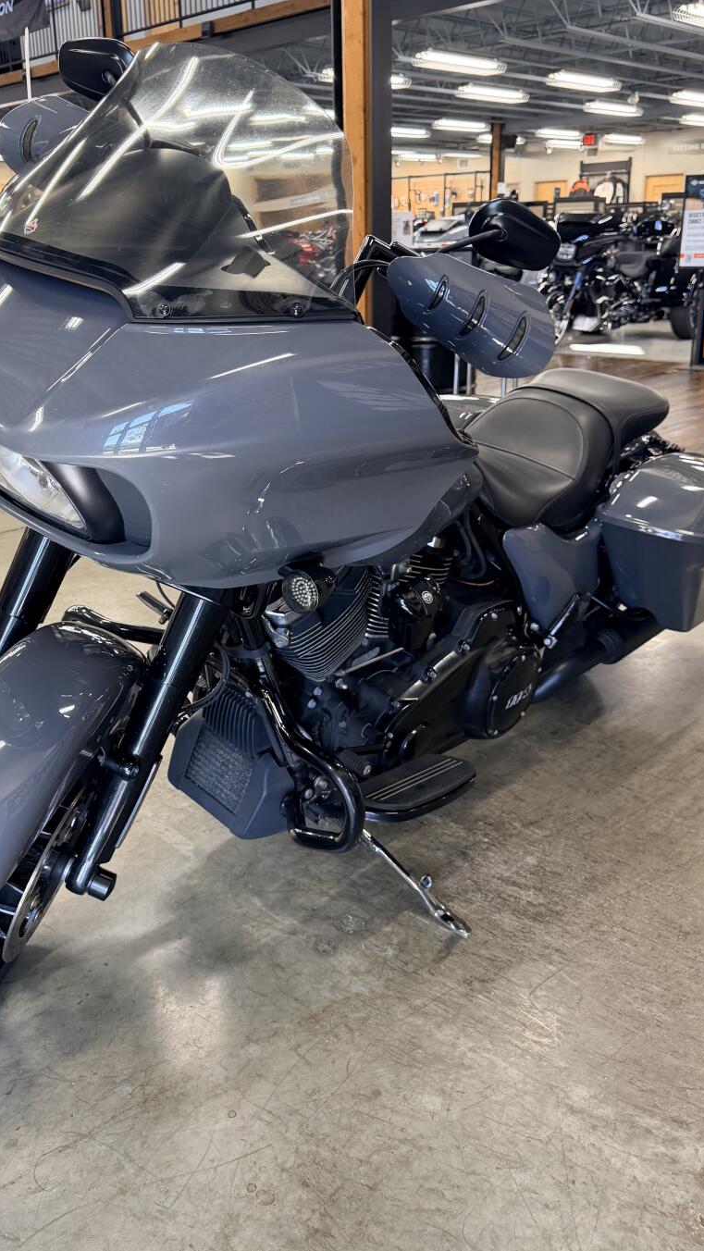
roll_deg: +0.7
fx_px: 962
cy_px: 560
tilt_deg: -18.9
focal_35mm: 29
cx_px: 311
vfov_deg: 65.9
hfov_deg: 40.1
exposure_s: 1/60
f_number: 1.78
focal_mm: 6.76
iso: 200
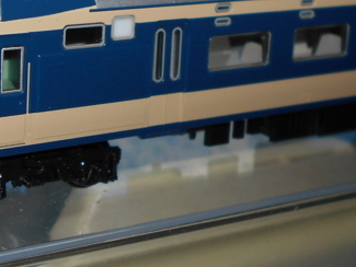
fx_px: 1101
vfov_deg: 13.8
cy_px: 77
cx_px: 203
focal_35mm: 107
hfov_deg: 18.4
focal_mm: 5.8
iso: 80
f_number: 9
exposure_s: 1/80
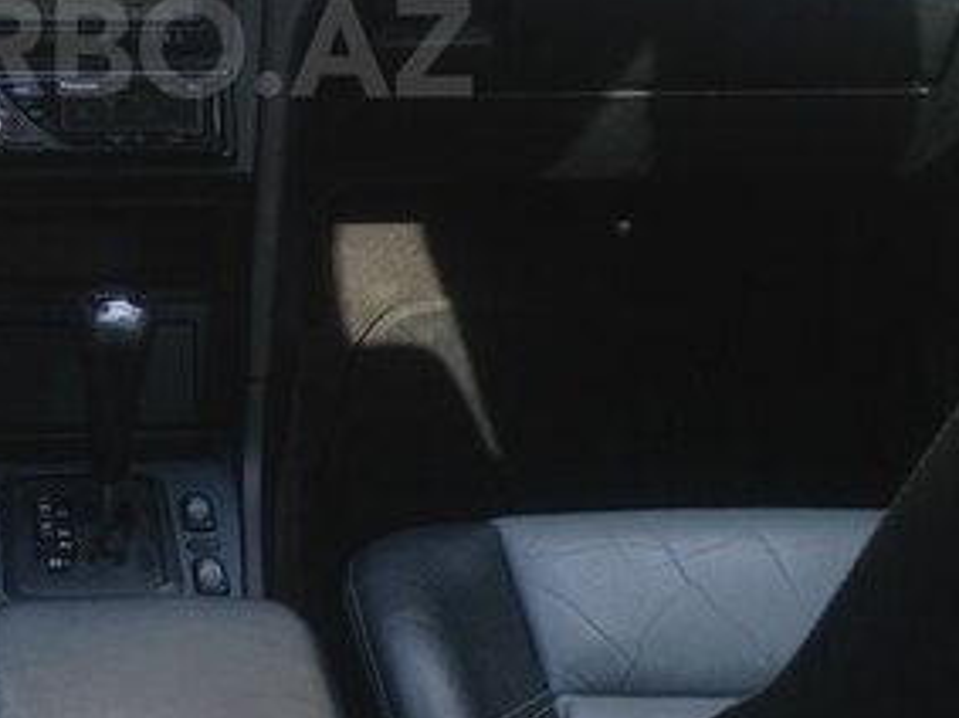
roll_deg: -1.5
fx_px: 2132
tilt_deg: -15.9
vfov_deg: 18.7
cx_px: 125
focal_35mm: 77
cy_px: 46
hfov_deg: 24.7
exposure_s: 1/150
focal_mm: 4.12
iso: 50
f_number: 2.4
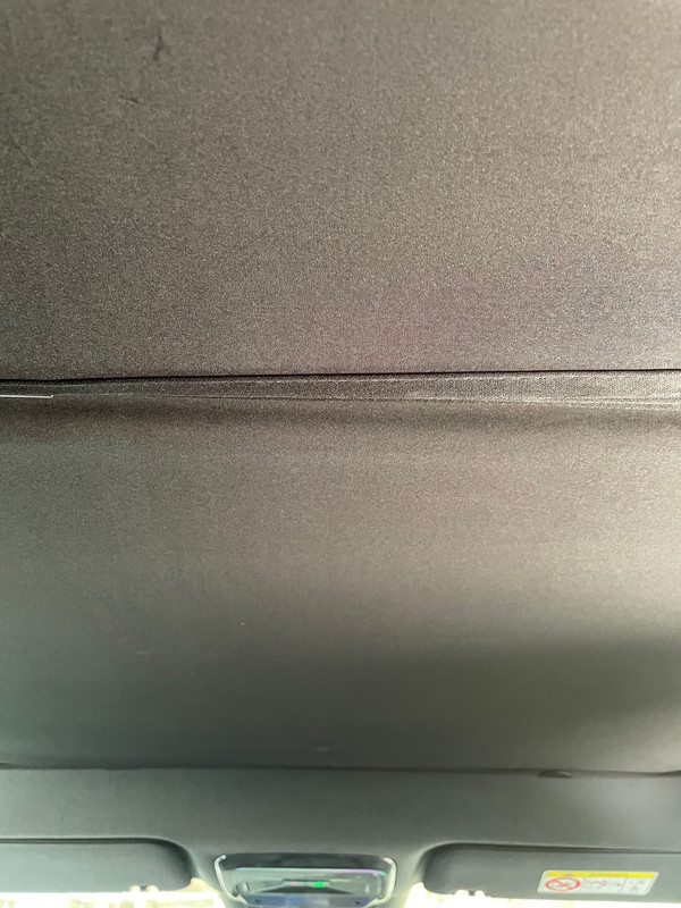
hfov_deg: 53.1
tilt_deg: +36.1
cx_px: 340
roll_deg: -1.7
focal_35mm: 26
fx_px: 682
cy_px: 454
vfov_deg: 67.3
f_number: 1.6
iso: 640
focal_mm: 4.2
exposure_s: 1/30
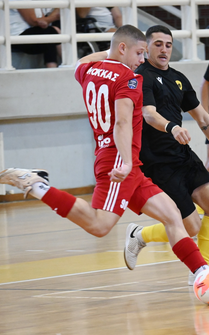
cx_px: 170
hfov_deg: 3.7
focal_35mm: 357
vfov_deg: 5.9
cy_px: 168
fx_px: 3250
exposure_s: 1/500
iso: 4500
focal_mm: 155
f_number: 5.3
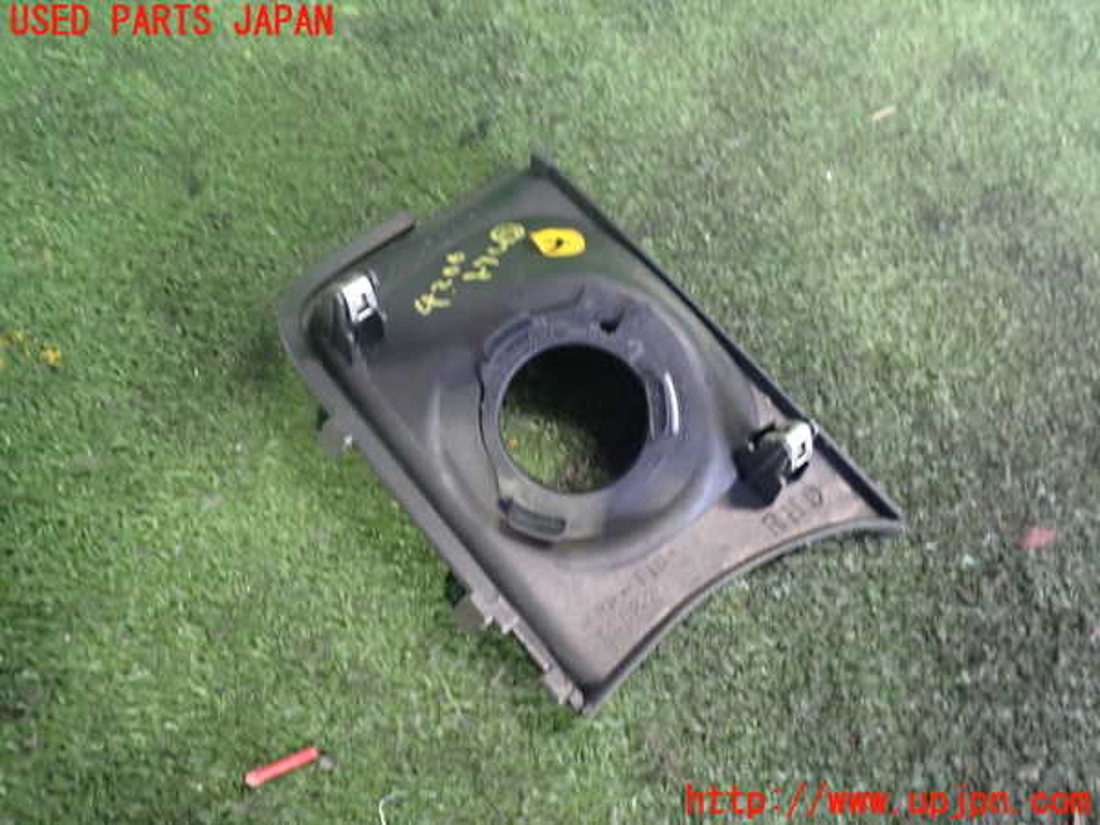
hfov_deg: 60.0
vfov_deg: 46.8
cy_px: 412
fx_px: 953
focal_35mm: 30
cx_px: 550
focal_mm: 5.4
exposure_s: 1/30
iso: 800
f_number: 2.3
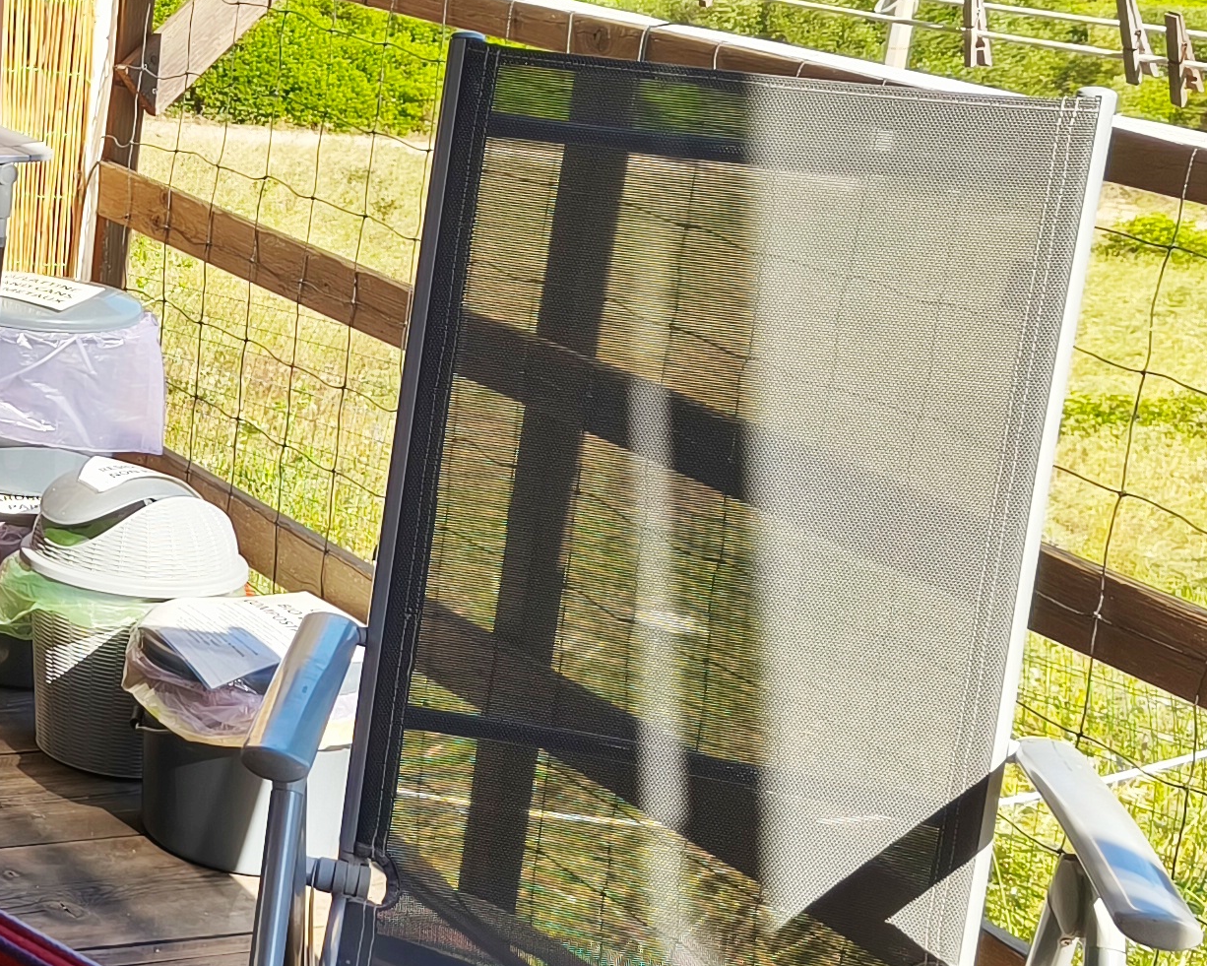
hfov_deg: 21.3
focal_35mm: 75
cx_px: -604
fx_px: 2679
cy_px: 294
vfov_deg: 20.3
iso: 80
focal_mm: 5.35
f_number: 1.7
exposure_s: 1/160
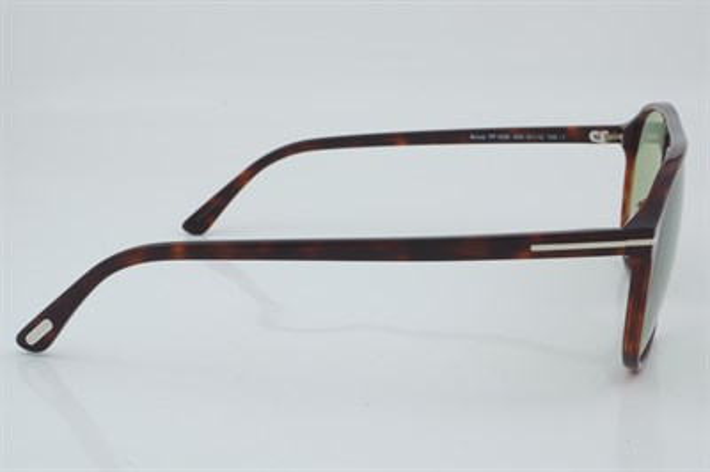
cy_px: 236
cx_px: 355
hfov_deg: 29.9
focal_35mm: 68
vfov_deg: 20.1
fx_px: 1330
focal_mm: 45
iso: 100
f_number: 29
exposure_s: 1/4
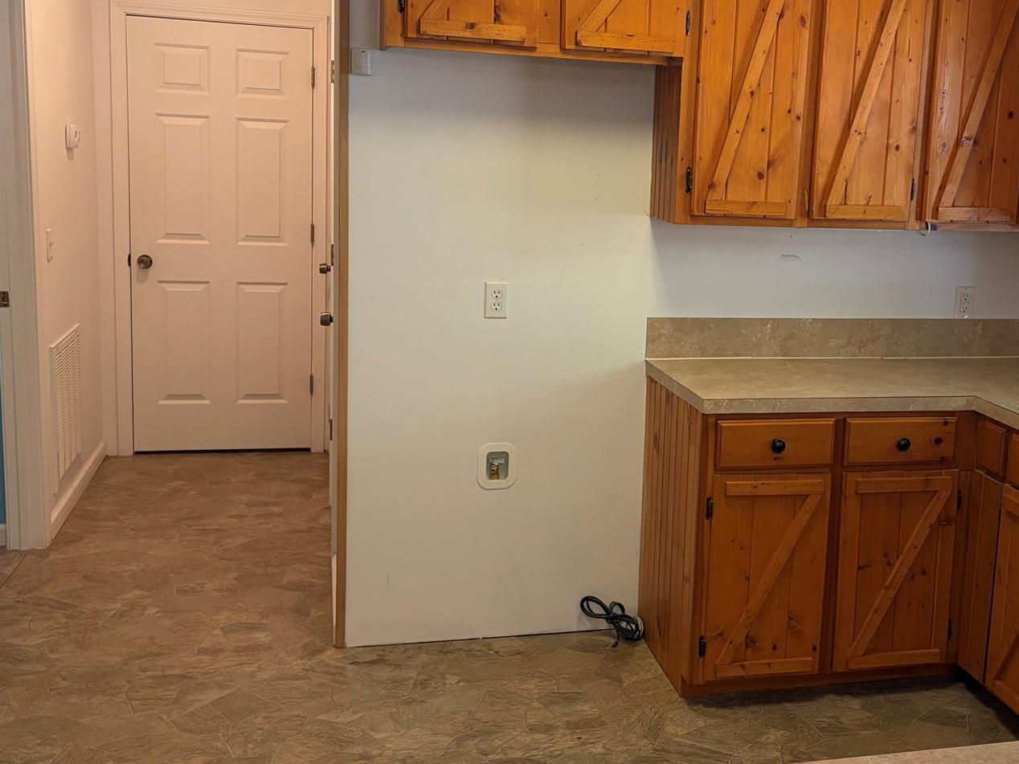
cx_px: 681
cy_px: 327
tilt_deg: -8.5
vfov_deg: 34.3
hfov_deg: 44.1
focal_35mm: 42
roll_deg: -2.5
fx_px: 1236
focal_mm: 5.96
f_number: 1.6
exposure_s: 1/120
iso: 200
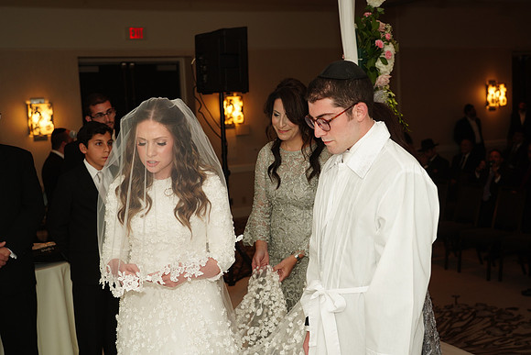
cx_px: 266
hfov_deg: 42.7
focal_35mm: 46
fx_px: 679
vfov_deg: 29.3
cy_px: 178
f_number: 4.5
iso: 500
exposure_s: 1/80
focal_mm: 46
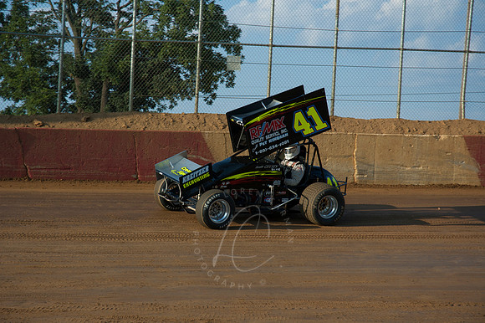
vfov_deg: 13.0
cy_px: 162
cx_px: 242
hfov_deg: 19.5
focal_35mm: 105
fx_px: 1414
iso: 200
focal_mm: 70
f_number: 6.3
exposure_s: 1/500
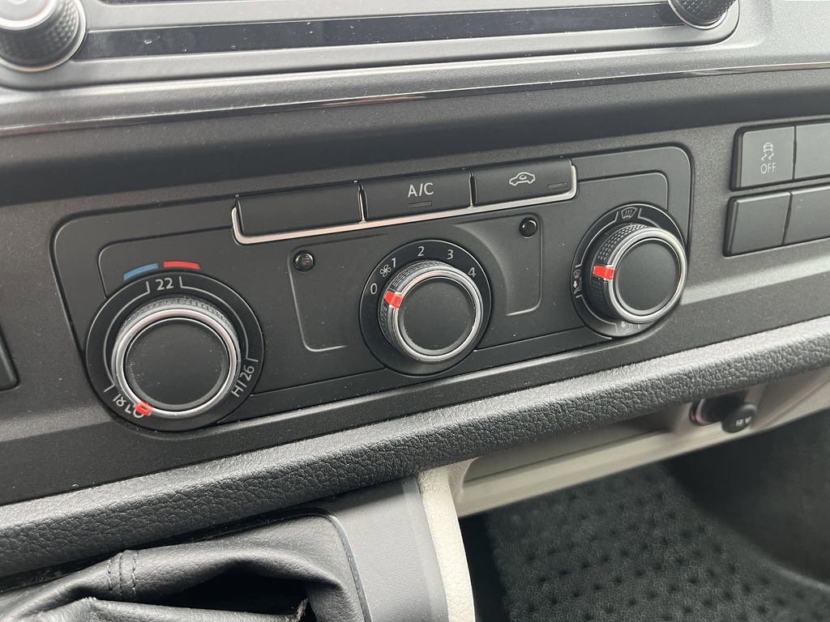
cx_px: 415
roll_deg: -3.7
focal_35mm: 26
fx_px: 623
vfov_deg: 53.1
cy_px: 311
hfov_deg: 67.3
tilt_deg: -34.6
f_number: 1.6
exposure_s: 1/50
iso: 64
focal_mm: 5.1
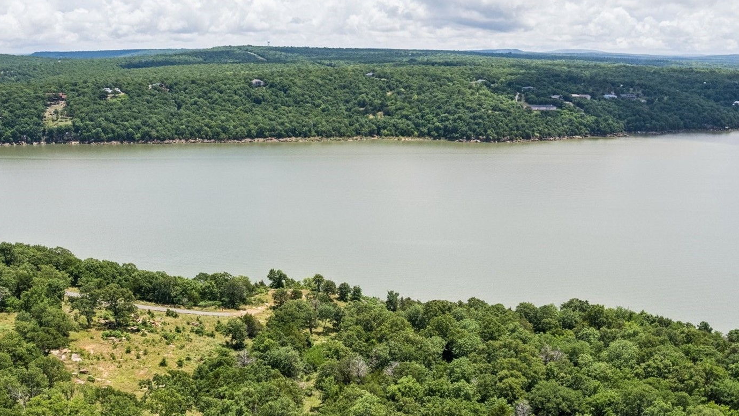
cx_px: 326
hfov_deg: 57.9
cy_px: 305
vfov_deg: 34.0
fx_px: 666
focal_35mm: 34
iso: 130
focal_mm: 8.4
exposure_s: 1/2500
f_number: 2.8
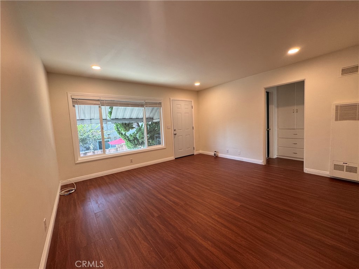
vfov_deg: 85.7
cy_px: 134
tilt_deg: -5.0
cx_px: 180
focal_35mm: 14
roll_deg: +2.6
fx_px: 145
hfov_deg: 102.1
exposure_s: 1/120
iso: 160
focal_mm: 2.22
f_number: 2.2
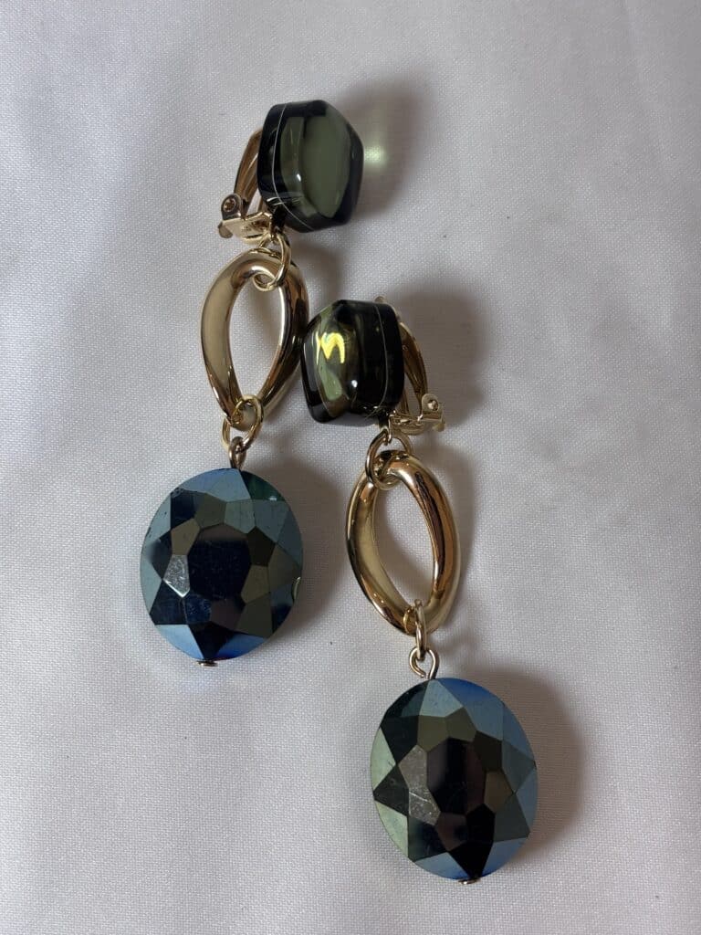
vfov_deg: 36.8
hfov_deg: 28.0
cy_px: 468
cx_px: 350
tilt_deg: -79.5
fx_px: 1404
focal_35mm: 52
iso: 32
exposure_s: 1/100
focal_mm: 5.96
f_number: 1.6
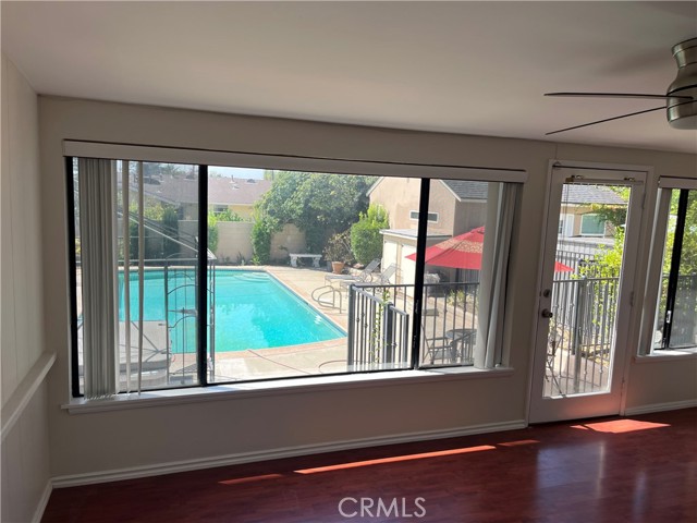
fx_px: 524
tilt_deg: -7.0
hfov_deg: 67.3
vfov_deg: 53.1
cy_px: 262
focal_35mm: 26
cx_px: 348
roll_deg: -2.7
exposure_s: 1/649
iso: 50
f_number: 1.6
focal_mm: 5.1
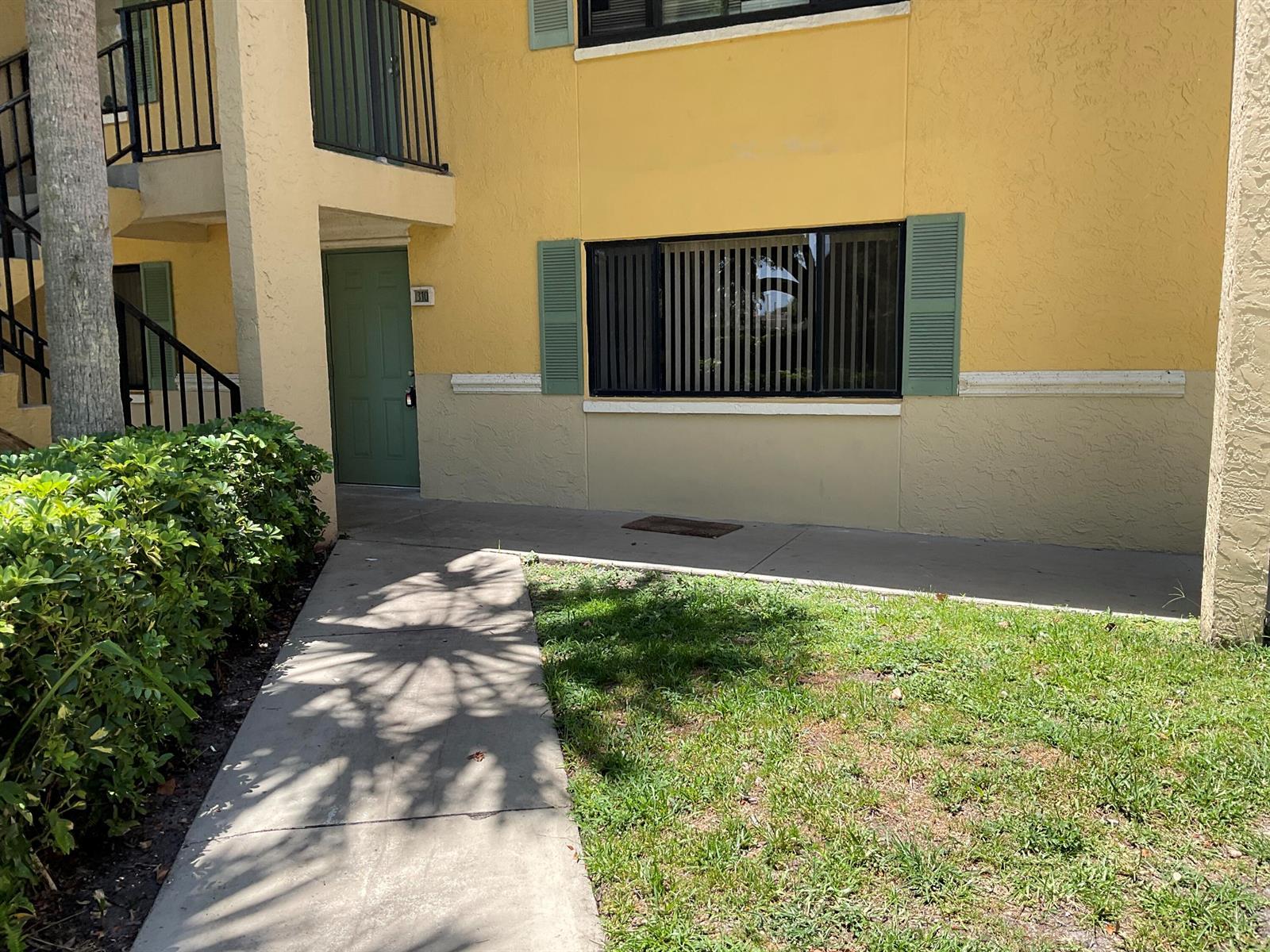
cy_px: 476
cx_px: 635
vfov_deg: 48.2
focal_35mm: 29
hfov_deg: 61.7
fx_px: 1064
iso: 16
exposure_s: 1/514
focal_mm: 3
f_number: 1.8
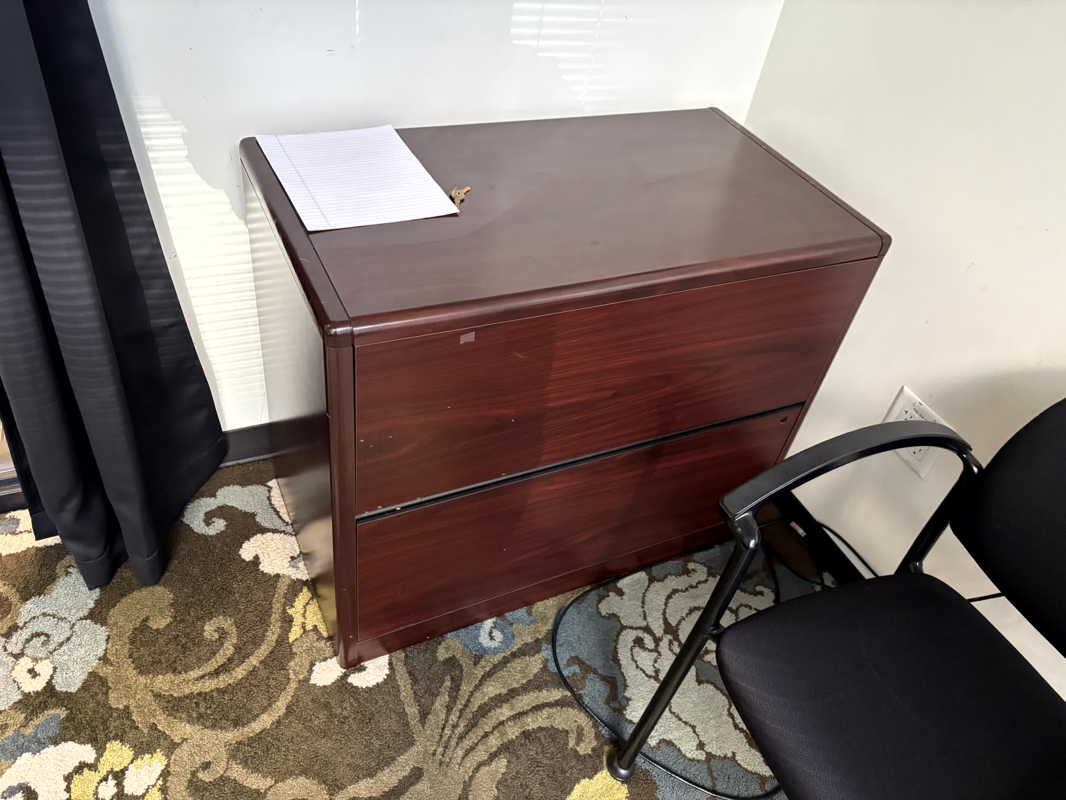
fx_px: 801
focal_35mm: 26
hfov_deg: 67.3
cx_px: 533
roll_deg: -11.7
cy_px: 400
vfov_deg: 53.1
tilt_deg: -41.4
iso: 500
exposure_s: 1/50
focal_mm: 5.96
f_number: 1.6
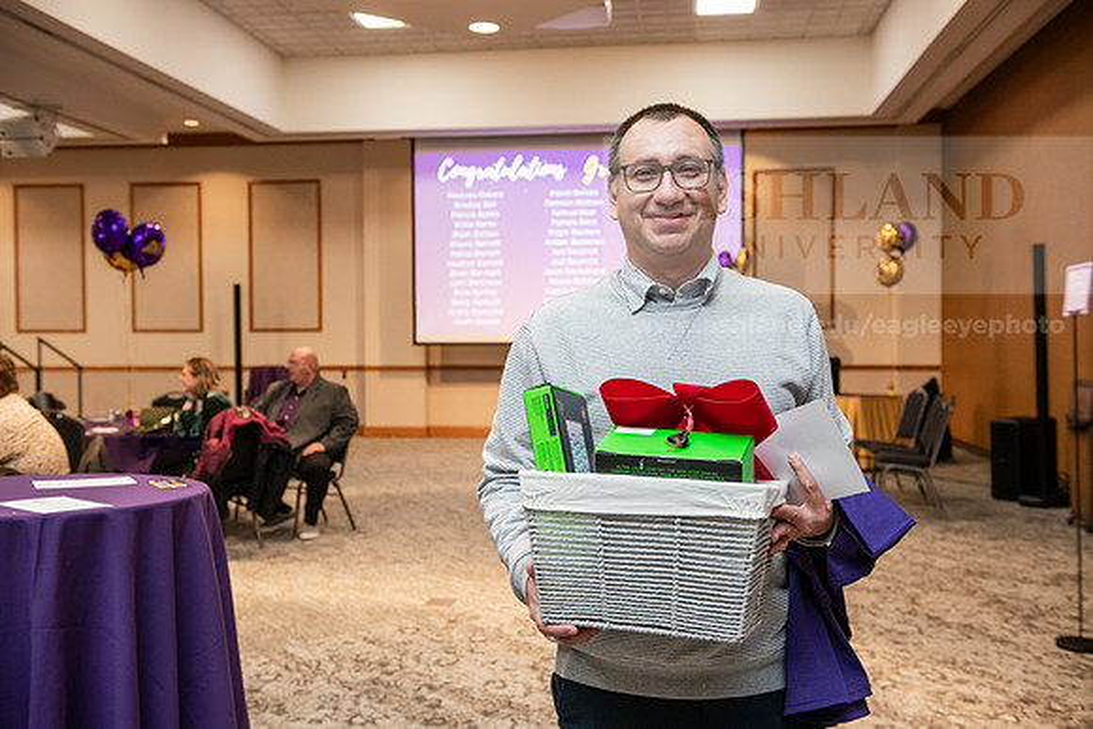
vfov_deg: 35.1
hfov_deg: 50.7
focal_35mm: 38
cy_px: 364
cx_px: 546
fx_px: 1154
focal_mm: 38
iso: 2500
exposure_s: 1/160
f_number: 4
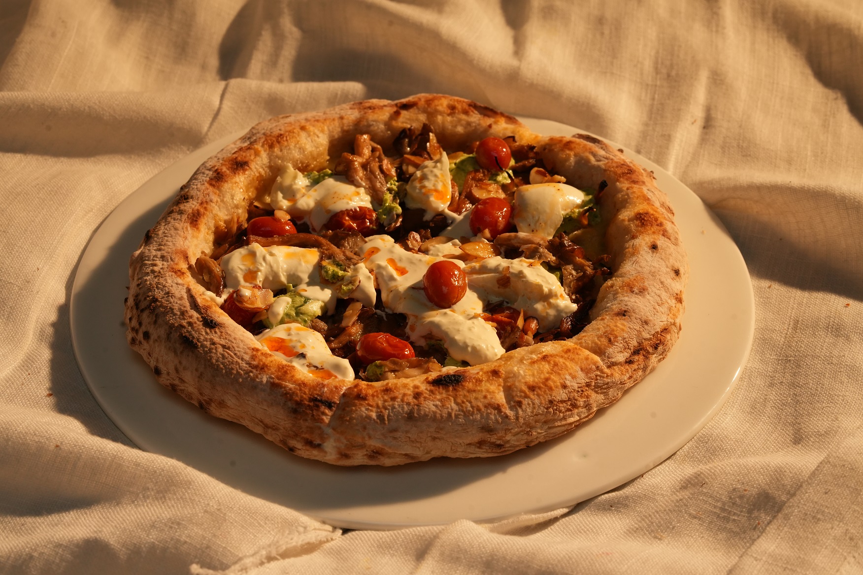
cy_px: 288
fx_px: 2181
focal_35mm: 91
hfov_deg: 22.4
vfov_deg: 15.0
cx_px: 432
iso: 1250
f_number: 11
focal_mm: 91
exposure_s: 1/160
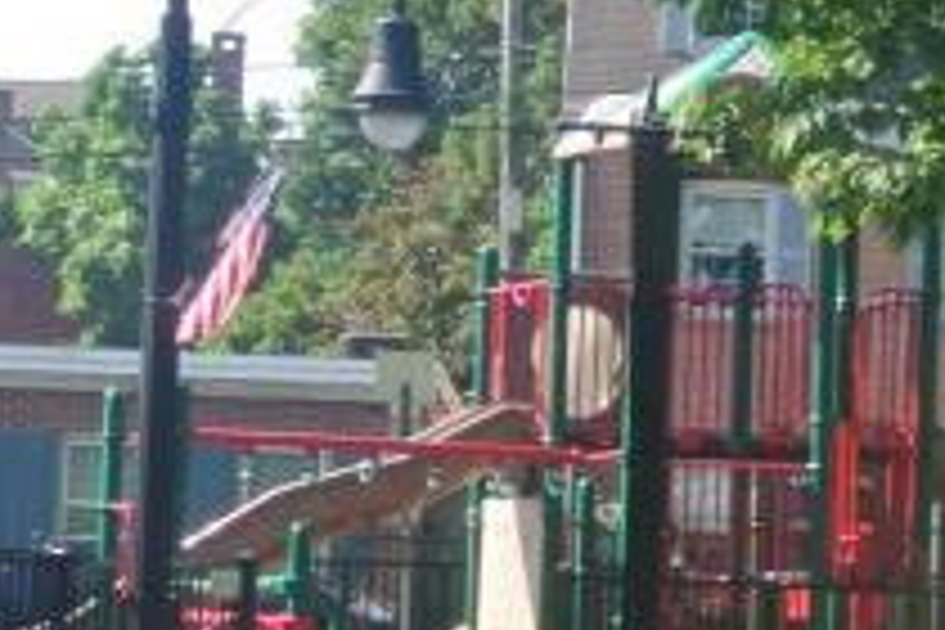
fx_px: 6746
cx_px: 1532
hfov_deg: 7.8
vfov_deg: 5.3
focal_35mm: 257
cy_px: 680
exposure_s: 1/50
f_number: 11
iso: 100
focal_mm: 17.5
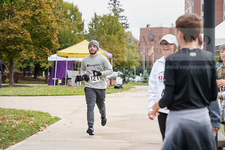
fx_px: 638
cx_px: 112
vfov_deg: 13.4
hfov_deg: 20.0
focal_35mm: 102
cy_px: 75
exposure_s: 1/320
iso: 400
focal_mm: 102
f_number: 5
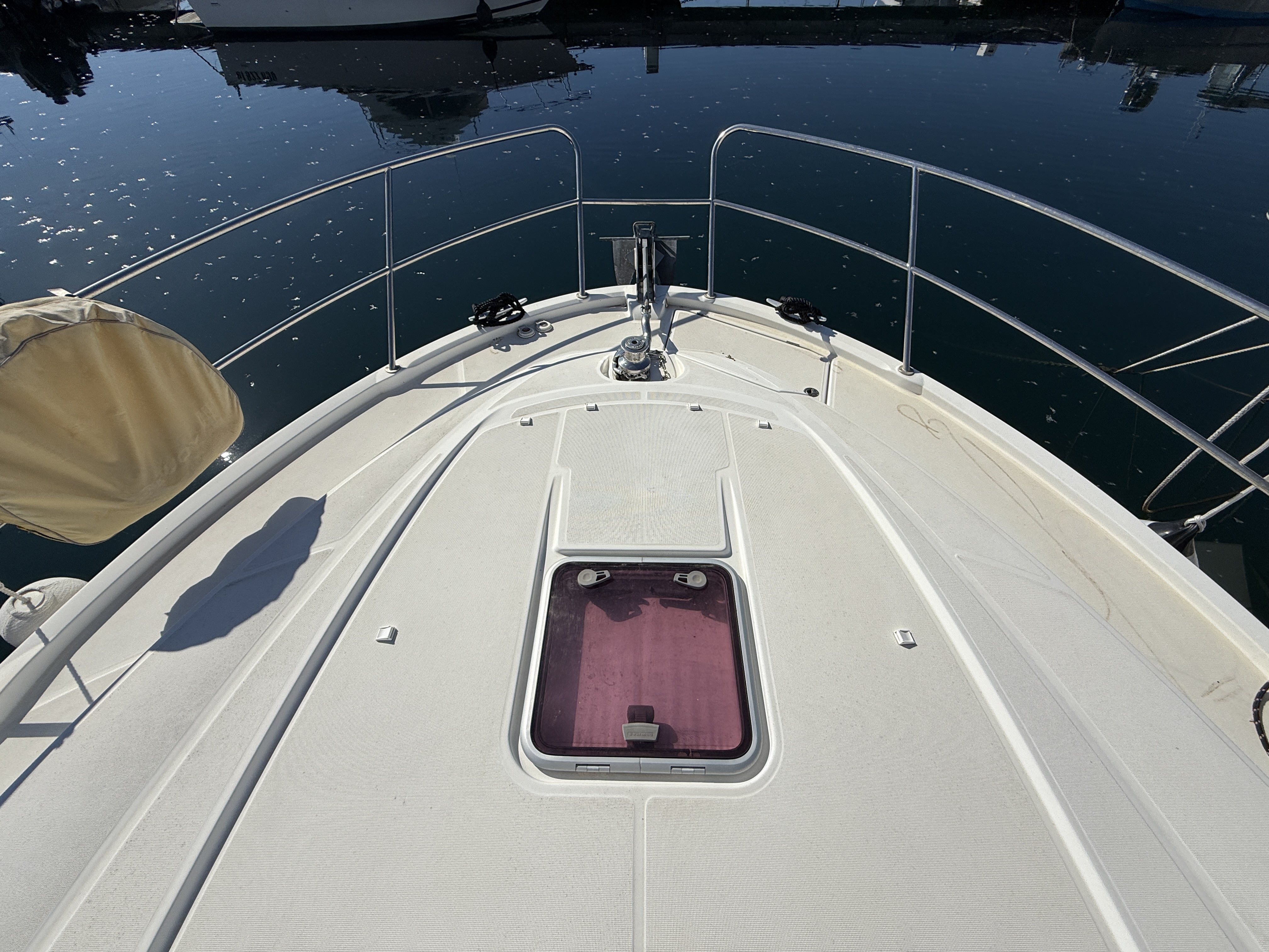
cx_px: 634
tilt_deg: -52.2
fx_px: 513
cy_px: 476
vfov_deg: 85.7
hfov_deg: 102.1
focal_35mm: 14
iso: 40
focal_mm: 2.22
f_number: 2.2
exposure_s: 1/6173
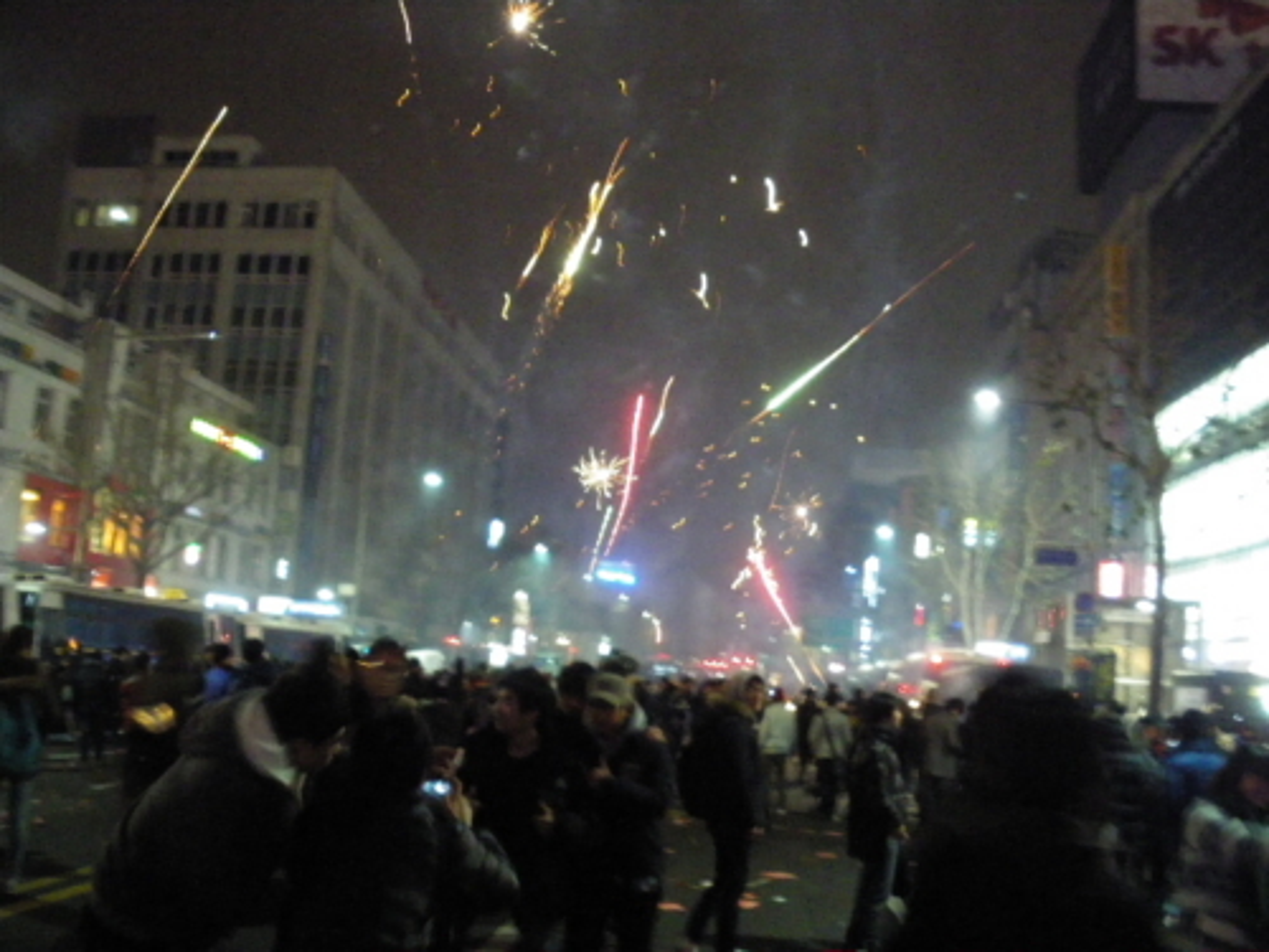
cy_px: 476
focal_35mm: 36
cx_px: 634
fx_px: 1320
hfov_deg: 51.4
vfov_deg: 39.7
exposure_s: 1/5
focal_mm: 6.3
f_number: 3.5
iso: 800
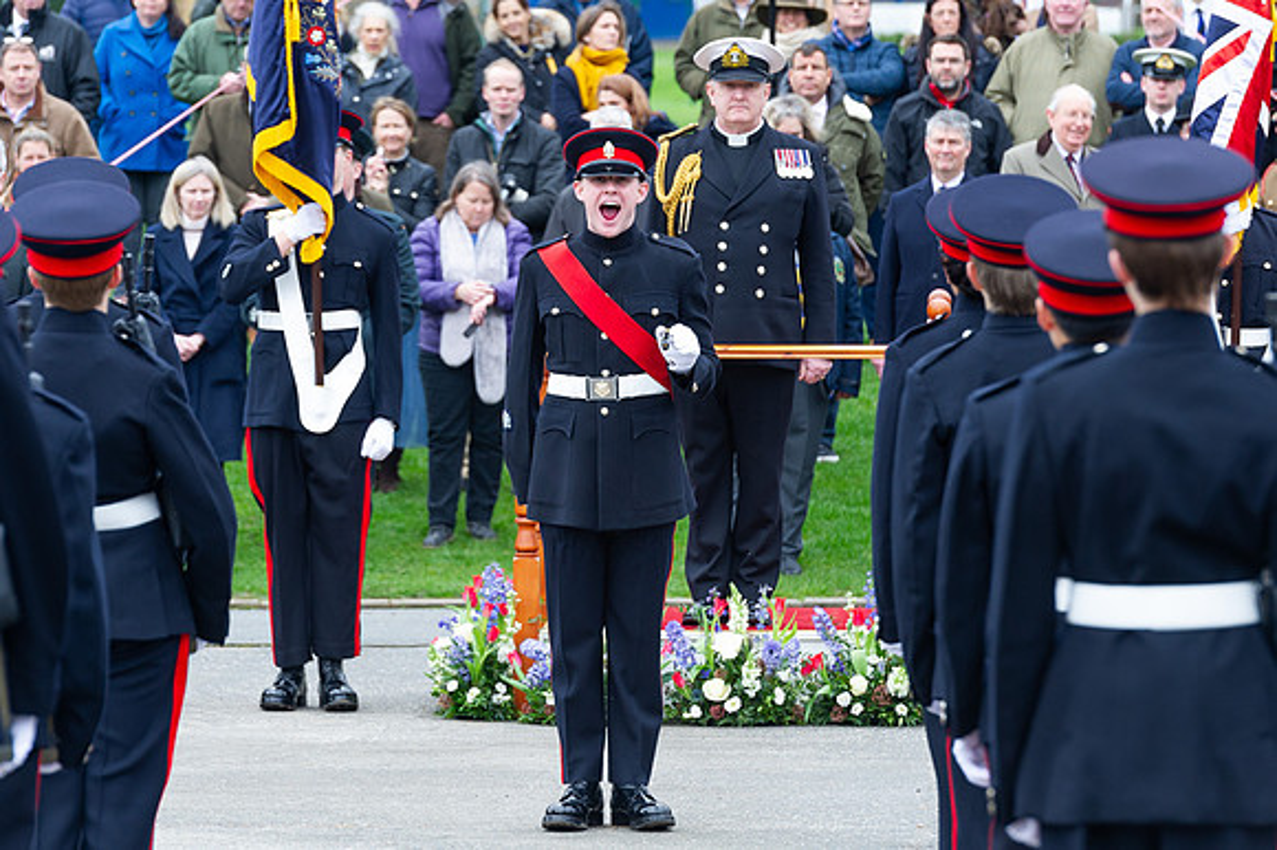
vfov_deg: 5.6
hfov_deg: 8.4
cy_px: 377
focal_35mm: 246
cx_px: 629
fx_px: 8718
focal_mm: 200
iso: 800
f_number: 6.3
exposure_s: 1/250
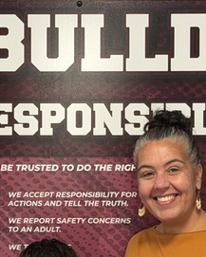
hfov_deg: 8.7
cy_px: 236
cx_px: 43
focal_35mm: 177
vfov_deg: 10.8
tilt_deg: -1.3
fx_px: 1348
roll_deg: +0.4
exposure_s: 1/60
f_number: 1.78
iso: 250
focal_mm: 6.76
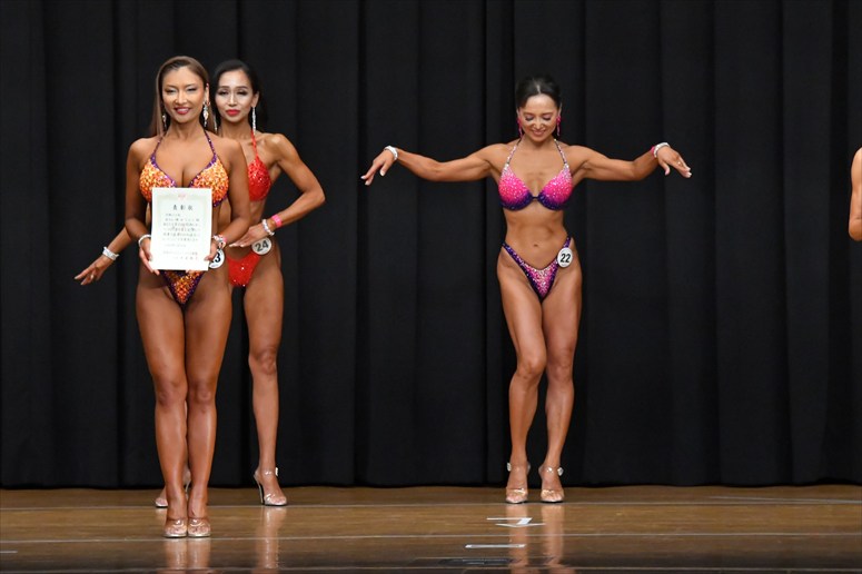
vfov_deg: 6.1
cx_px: 431
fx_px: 5385
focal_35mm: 225
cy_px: 287
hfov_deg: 9.2
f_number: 5.6
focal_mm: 150
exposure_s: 1/400
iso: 8000
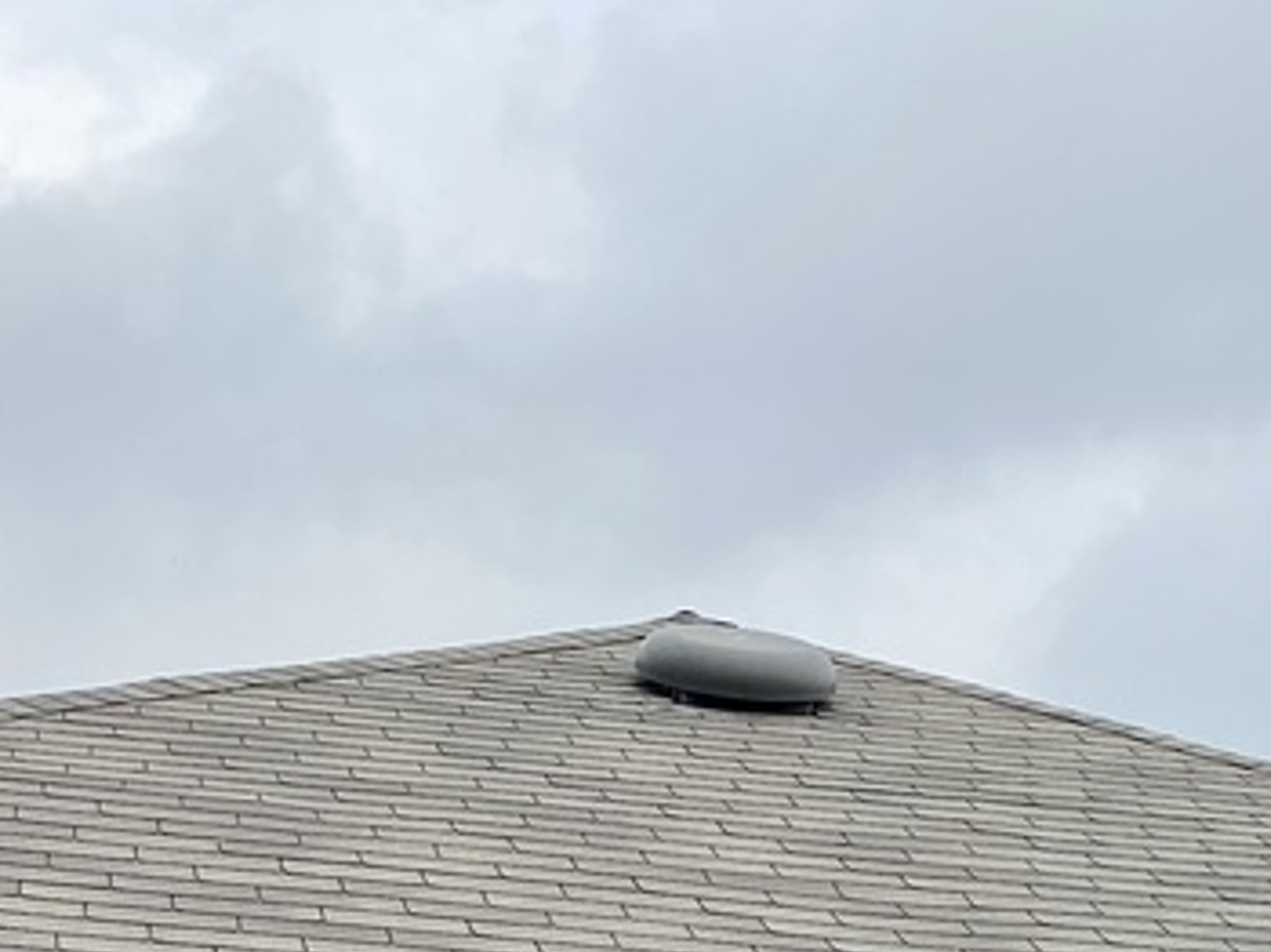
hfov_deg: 18.3
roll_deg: -1.4
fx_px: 3926
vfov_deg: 12.2
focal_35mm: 107
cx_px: 875
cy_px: 1929
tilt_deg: -1.8
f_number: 1.8
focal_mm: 4.25
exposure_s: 1/1377
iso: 32
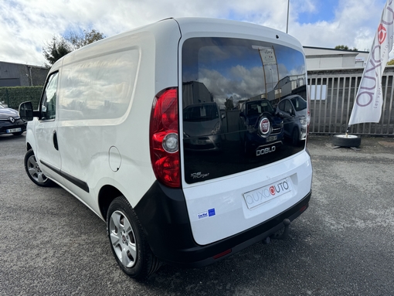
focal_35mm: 24
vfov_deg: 56.9
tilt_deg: -11.7
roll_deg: +0.3
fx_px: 273
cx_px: 197
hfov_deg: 71.6
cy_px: 148
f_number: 1.78
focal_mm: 6.86
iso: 80
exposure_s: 1/2331
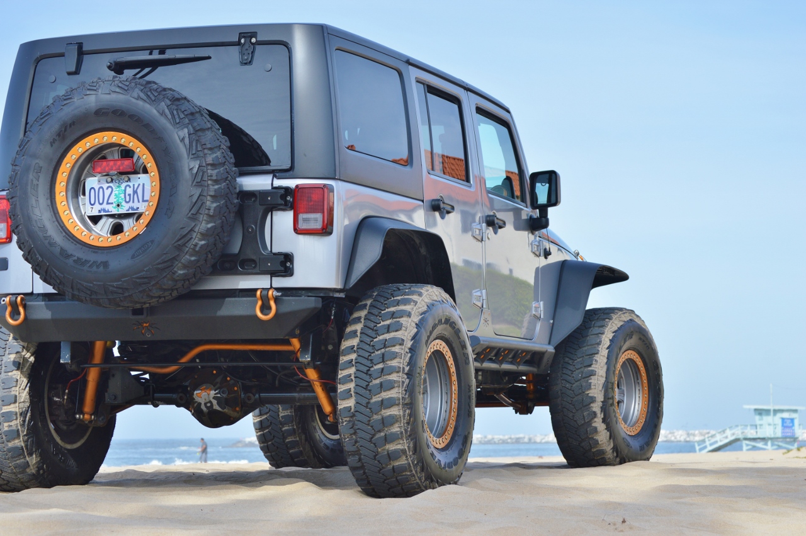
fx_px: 2080
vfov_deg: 14.7
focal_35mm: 93
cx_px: 403
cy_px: 268
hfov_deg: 21.9
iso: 180
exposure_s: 1/500
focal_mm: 62
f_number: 5.6
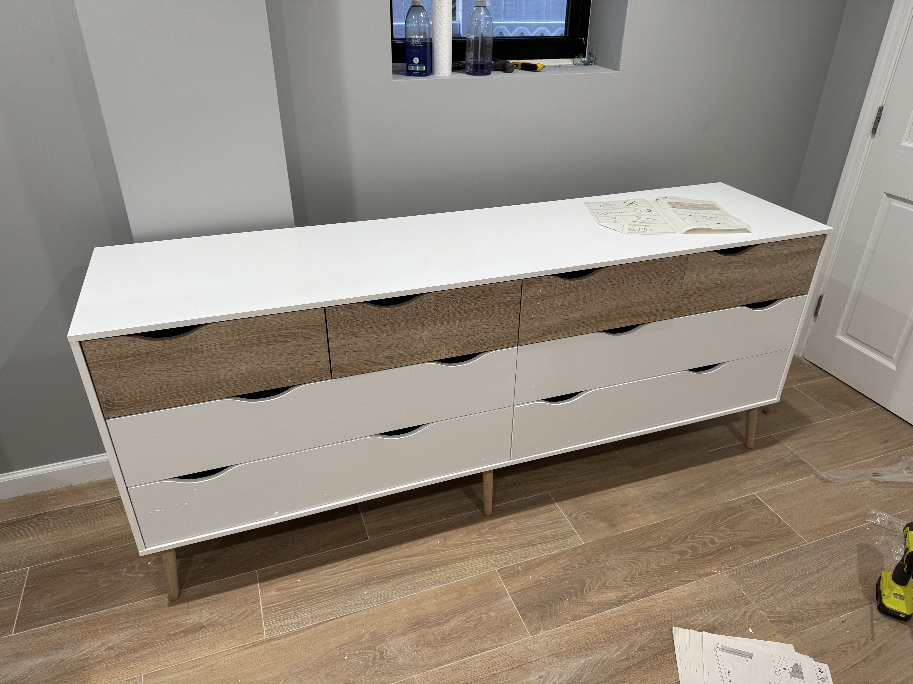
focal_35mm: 24
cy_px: 342
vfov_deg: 56.8
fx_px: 633
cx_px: 456
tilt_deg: -27.6
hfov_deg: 71.6
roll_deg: -1.3
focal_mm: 6.76
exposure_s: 1/60
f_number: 1.78
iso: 125
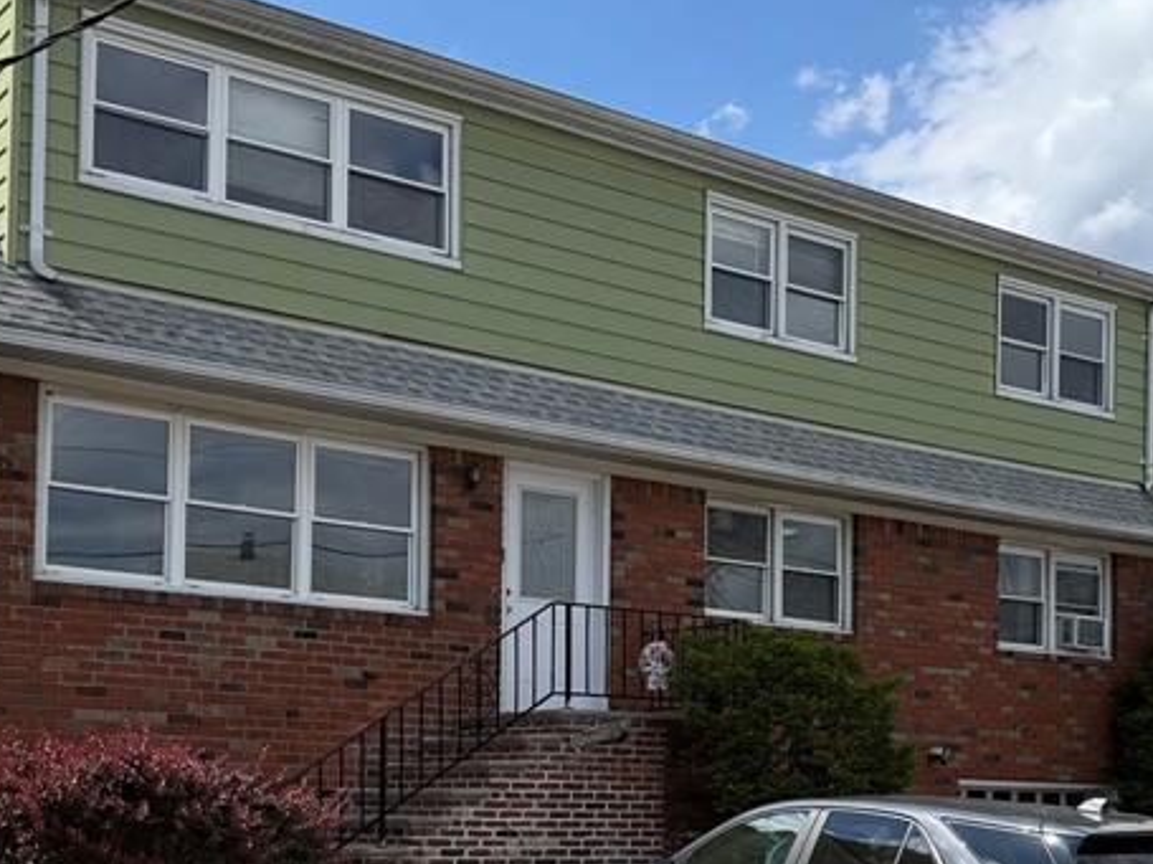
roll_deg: -1.4
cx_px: 773
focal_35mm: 54
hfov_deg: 35.2
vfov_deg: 26.3
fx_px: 1798
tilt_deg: +2.9
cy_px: 747
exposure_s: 1/5319
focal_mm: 6.76
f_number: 1.78
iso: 80
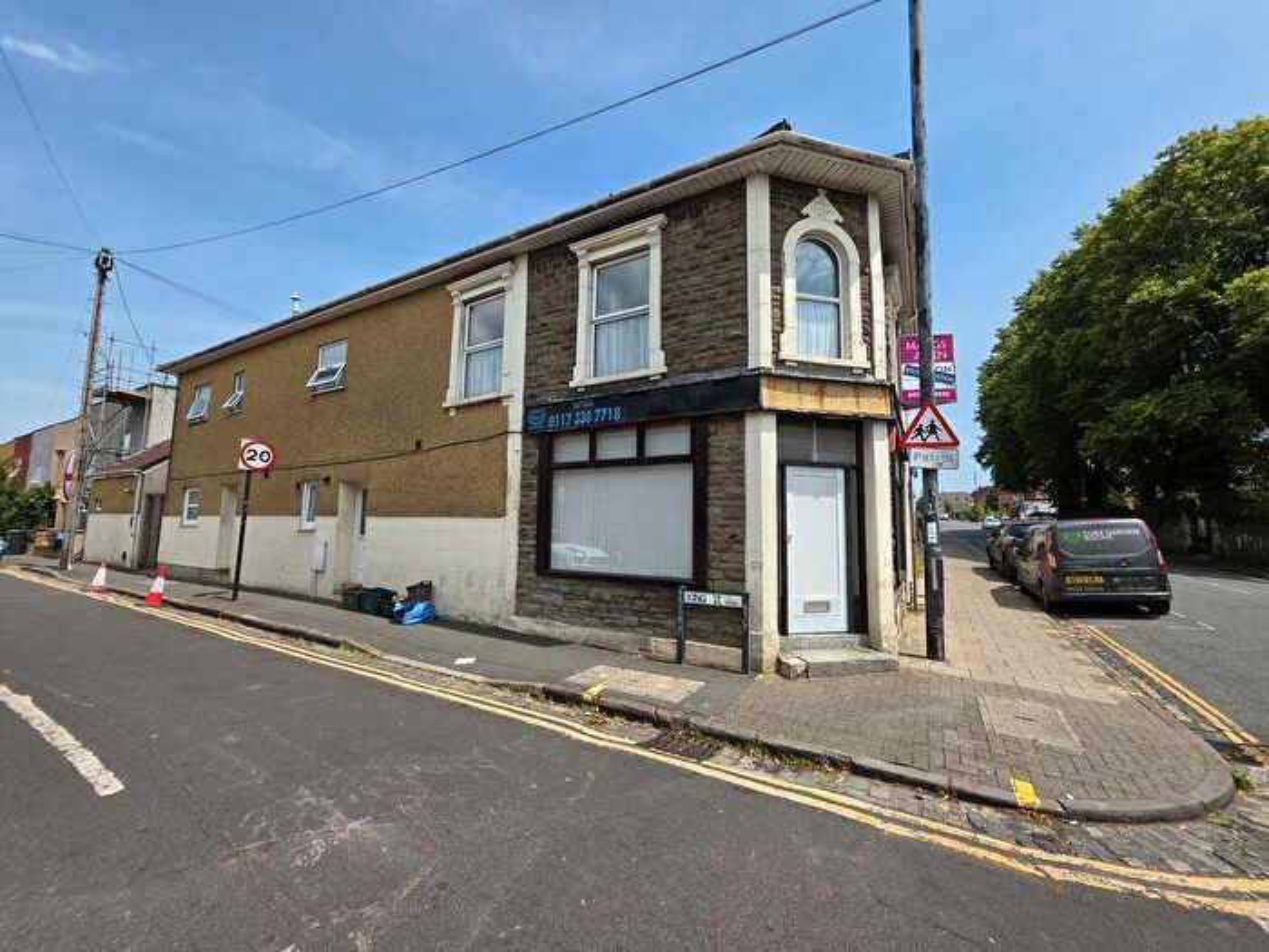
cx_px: 634
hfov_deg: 106.2
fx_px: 477
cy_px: 476
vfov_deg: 89.9
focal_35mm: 13
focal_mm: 2.2
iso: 40
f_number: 1.9
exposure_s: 1/2043
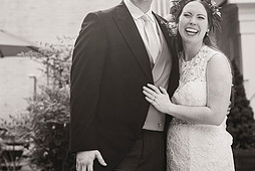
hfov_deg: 17.9
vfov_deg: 11.9
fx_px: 808
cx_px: 81
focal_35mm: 114
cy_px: 2
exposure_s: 1/1250
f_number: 3.2
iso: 400
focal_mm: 50
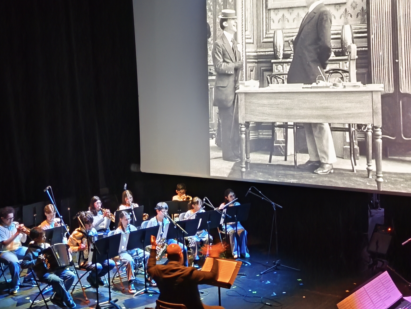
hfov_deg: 35.5
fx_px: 641
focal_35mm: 54
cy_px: 139
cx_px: 226
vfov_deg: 27.0
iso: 6400
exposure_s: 1/12.5
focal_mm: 6.18
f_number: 1.65
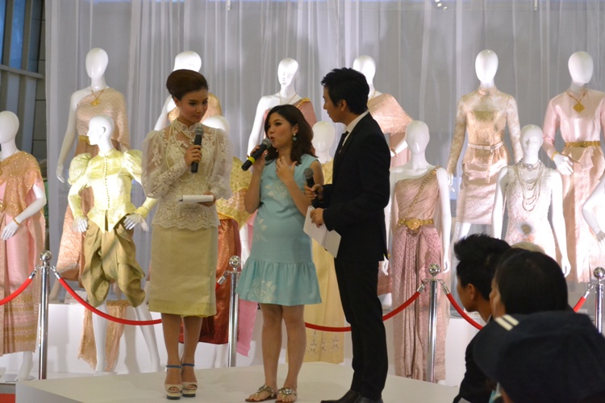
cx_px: 302
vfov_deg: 16.6
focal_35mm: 82
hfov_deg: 24.6
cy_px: 202
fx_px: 1386
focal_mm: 55
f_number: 7.1
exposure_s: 1/30
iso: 2800
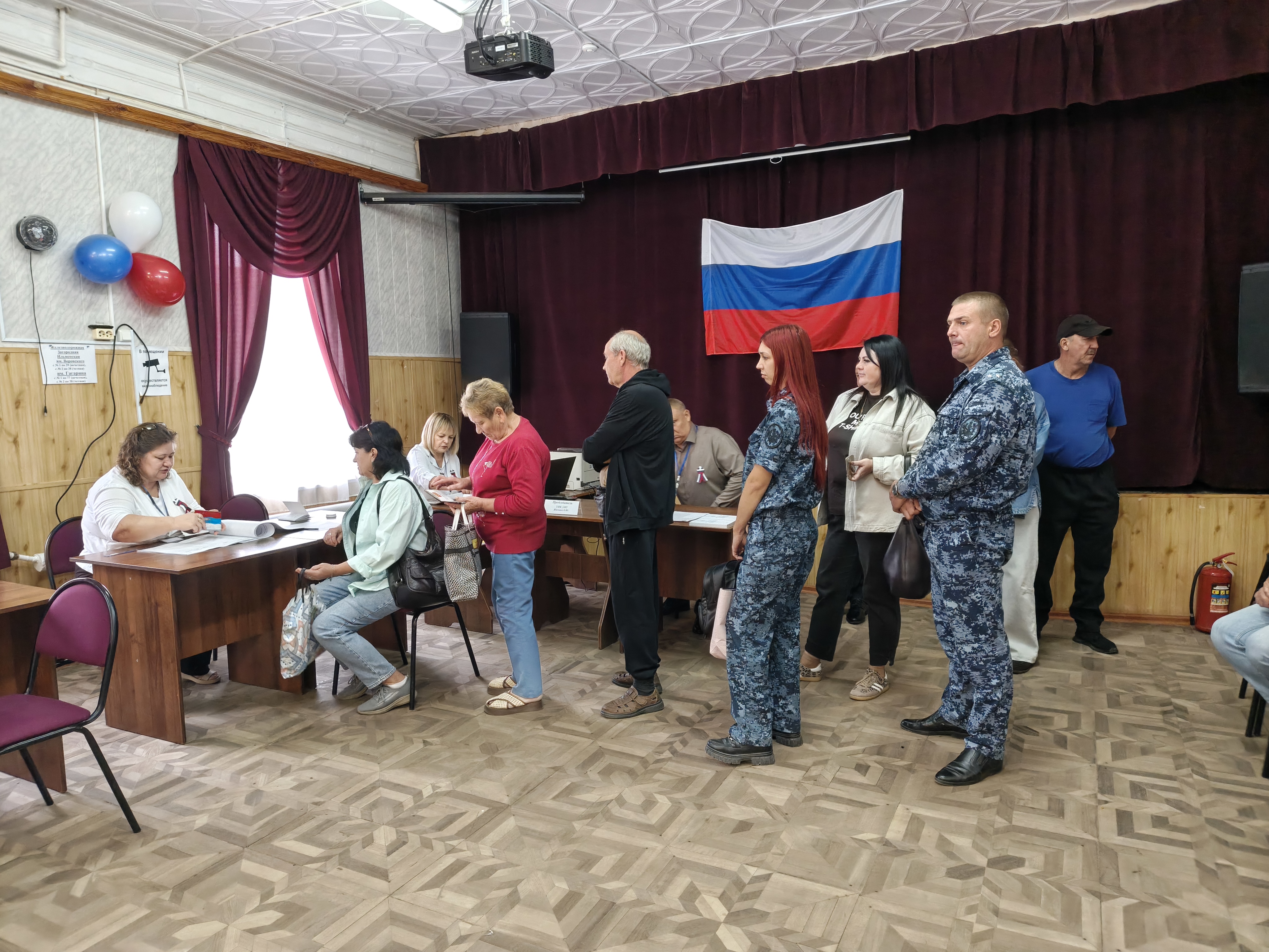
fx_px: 843
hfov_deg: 73.9
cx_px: 634
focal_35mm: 23
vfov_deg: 58.9
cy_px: 476
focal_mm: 5.56
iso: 419
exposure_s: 1/100
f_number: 1.8
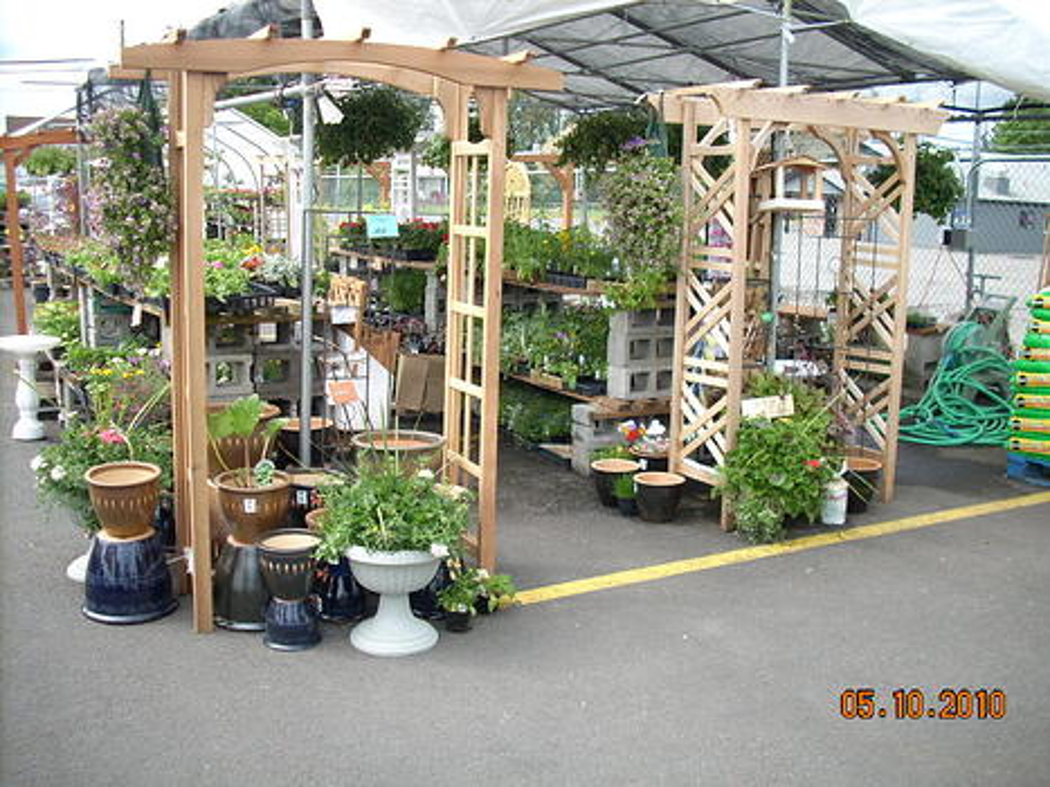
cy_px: 394
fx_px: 1122
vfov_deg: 38.6
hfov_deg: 50.2
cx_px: 525
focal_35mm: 37
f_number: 2.8
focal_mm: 6.2
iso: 64
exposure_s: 1/185
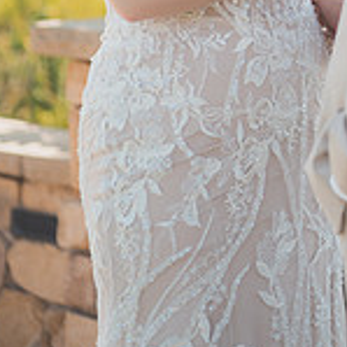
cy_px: -140
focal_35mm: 218
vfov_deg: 7.9
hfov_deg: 8.0
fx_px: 2472
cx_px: 335
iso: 125
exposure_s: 1/2000
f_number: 1.8
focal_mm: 85
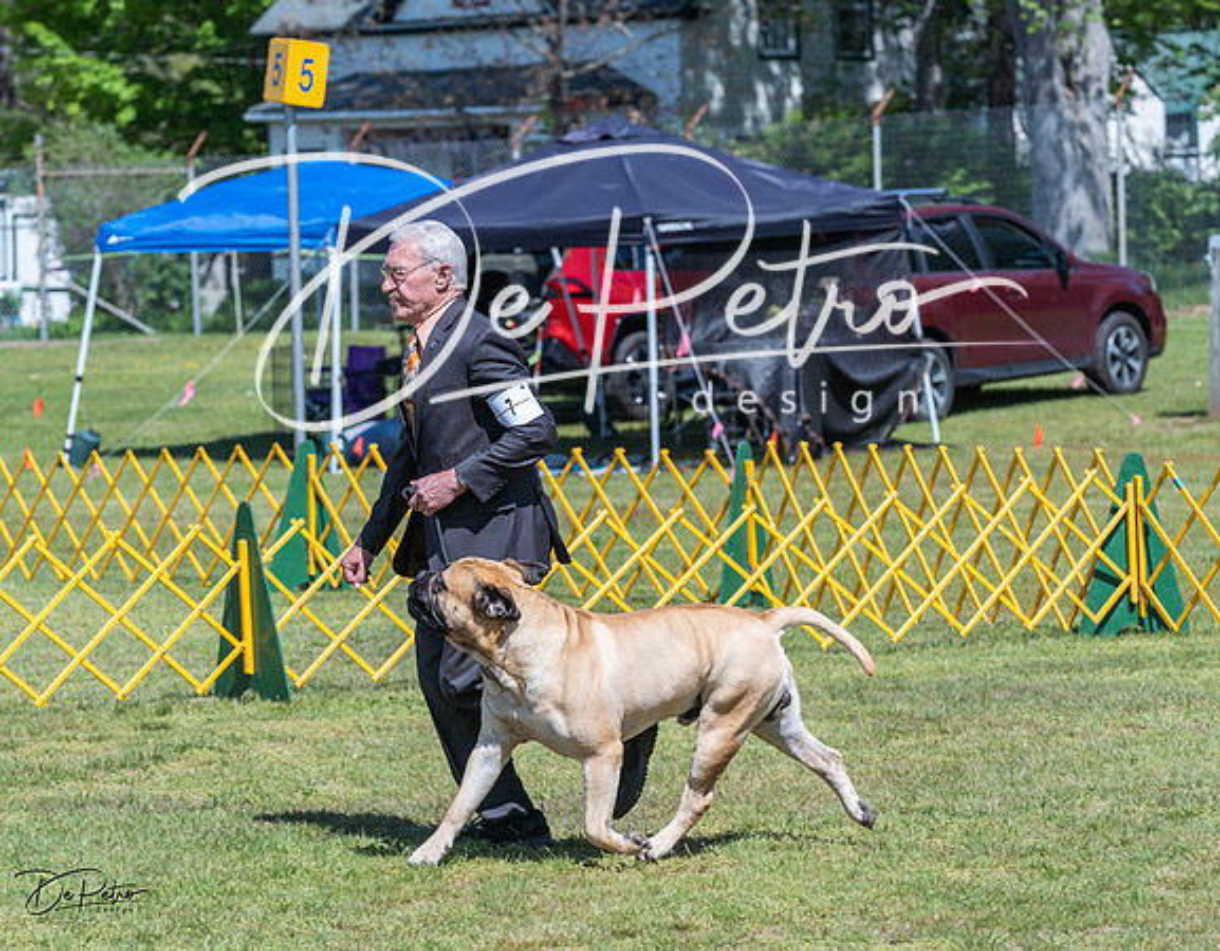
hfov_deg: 11.1
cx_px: 615
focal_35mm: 176
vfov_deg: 8.6
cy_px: 468
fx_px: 6298
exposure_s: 1/640
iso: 160
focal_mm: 146
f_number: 6.3
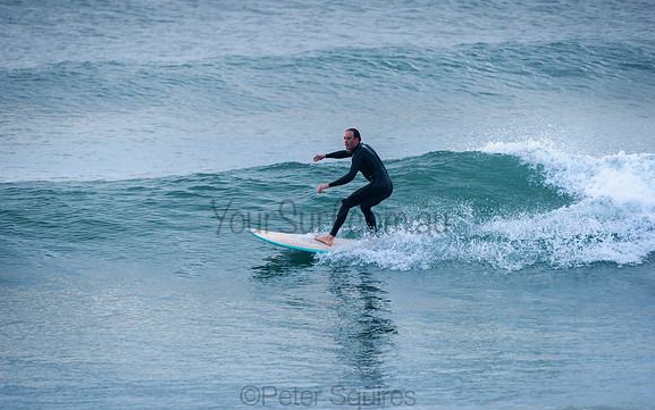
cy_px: 207
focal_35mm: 515
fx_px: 9196
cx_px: 328
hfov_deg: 4.1
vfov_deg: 2.6
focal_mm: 500
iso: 400
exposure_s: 1/1000
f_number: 5.6
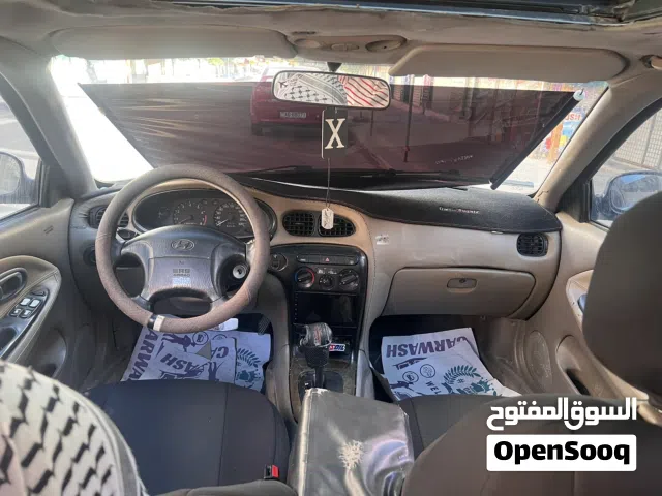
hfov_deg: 67.3
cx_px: 331
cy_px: 248
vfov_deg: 53.1
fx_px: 497
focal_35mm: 26
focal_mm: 5.7
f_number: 1.5
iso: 125
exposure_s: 1/65
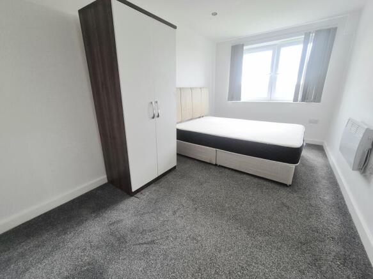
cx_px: 186
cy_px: 140
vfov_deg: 89.9
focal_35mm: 13
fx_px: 140
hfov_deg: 106.2
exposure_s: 1/50
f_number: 2.2
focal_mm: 2.2
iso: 100
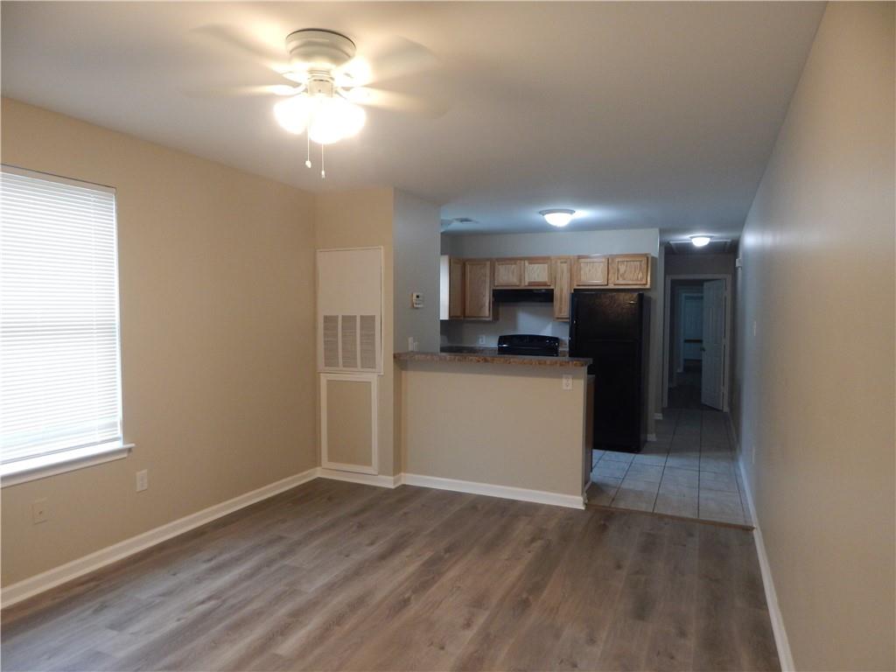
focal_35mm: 22
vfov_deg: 61.1
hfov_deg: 76.4
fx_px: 569
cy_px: 336
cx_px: 448
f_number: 3
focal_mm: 4
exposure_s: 1/30
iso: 280
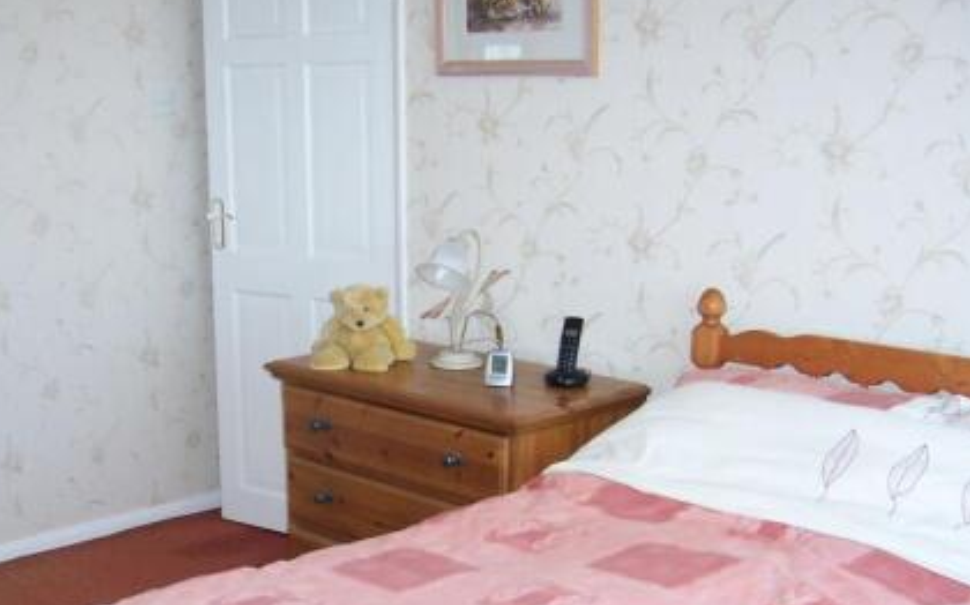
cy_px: 454
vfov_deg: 24.1
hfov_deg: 37.7
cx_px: 304
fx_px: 1400
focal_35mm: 53
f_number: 3
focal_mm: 6
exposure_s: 1/60
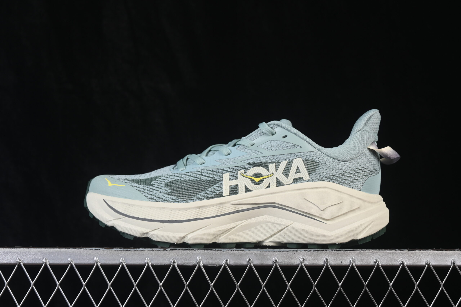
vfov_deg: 18.2
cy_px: 154
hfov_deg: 27.0
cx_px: 230
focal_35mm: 75
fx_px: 960
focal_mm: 50
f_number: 8
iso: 160
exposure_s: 1/80
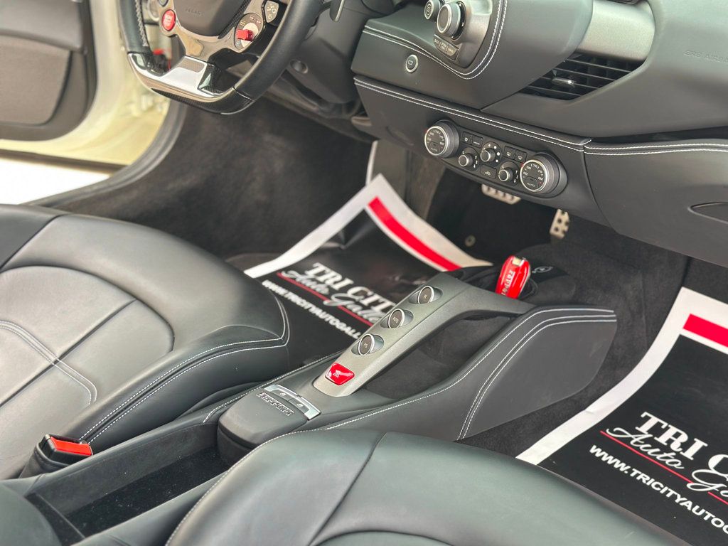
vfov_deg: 30.3
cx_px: 364
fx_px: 1009
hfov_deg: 39.7
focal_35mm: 48
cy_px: 273
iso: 160
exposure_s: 1/60
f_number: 1.78
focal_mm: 6.86
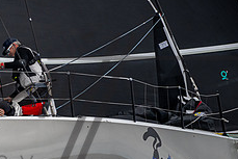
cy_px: 83
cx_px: -8
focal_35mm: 1039
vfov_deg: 1.3
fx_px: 6873
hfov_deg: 2.0
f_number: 8
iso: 640
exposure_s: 1/2500
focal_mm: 400
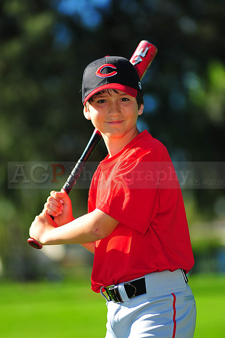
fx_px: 1706
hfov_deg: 7.5
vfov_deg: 11.3
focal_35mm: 182
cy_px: 170
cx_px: 113
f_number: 3.5
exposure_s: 1/1250
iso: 200
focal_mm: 180
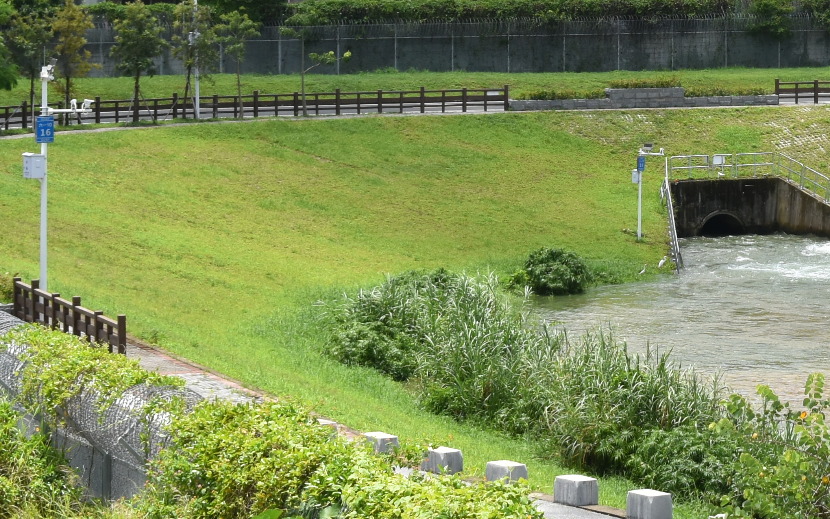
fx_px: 3936
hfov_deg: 11.8
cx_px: 974
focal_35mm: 174
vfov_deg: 7.5
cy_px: -117
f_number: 10
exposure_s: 1/400
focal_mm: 40
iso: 200
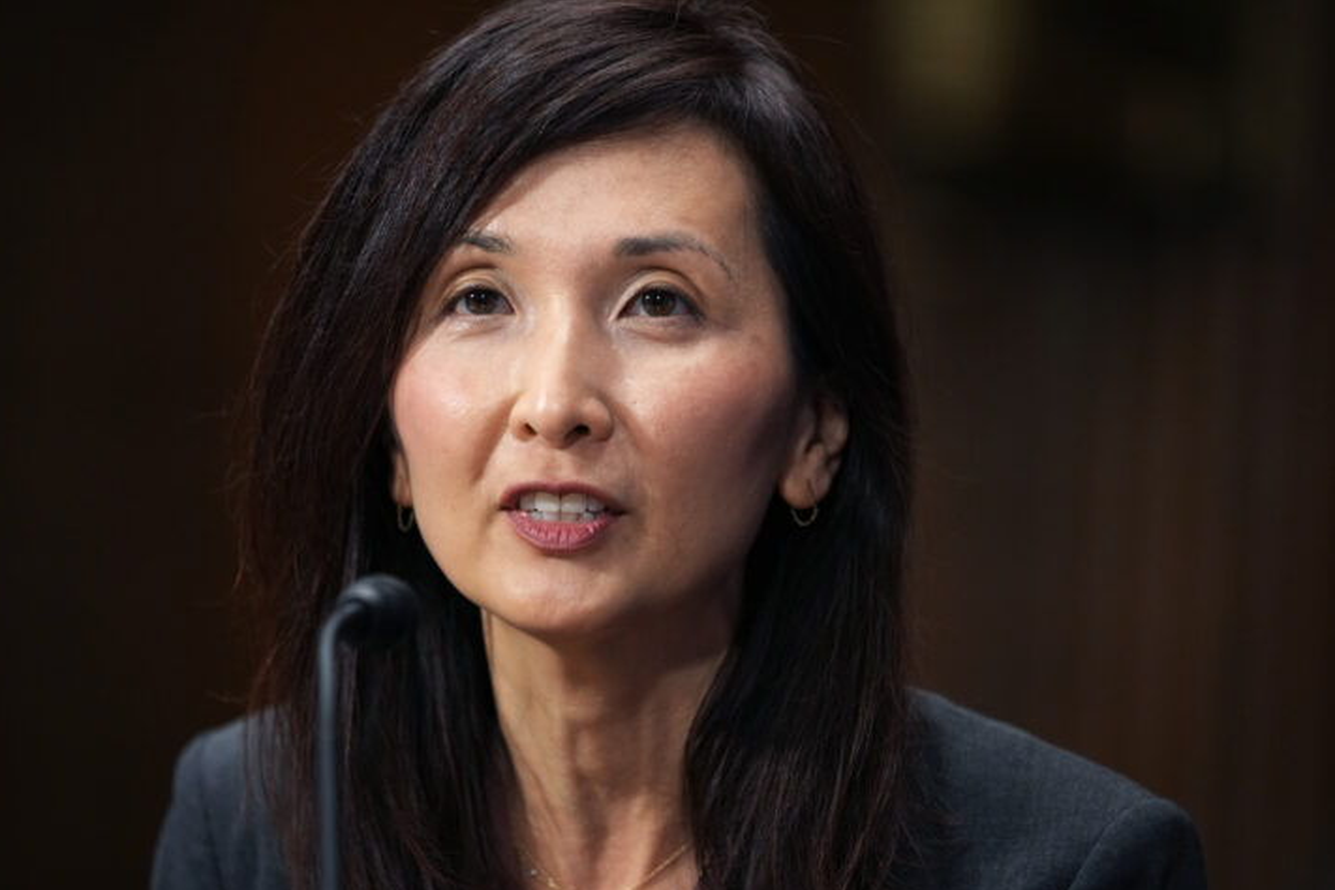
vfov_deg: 6.5
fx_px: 7787
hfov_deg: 9.8
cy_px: 427
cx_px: 627
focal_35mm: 210
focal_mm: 197
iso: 2500
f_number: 3.2
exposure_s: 1/250
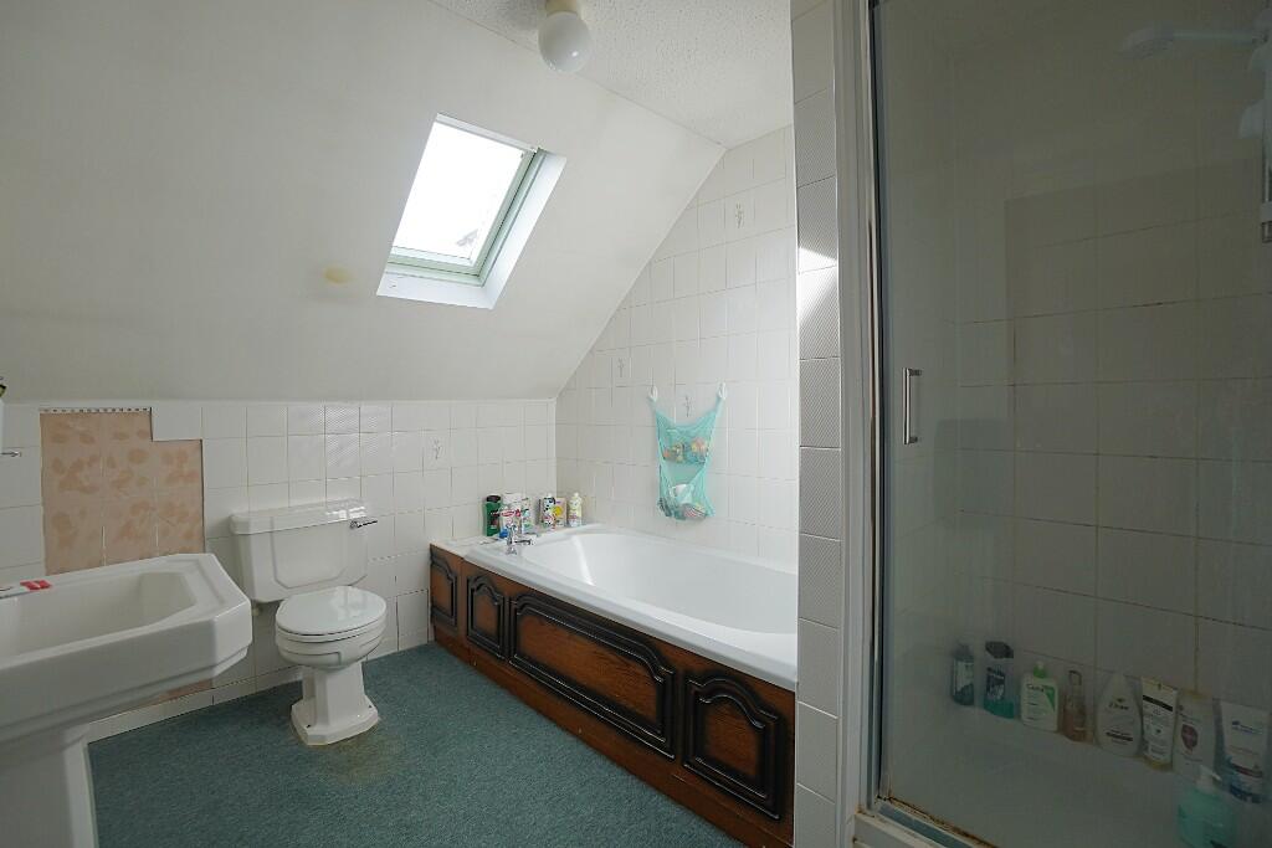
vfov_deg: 77.3
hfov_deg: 100.4
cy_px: 424
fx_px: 530
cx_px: 636
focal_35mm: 15
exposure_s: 1/80
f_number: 5
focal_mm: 10
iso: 100
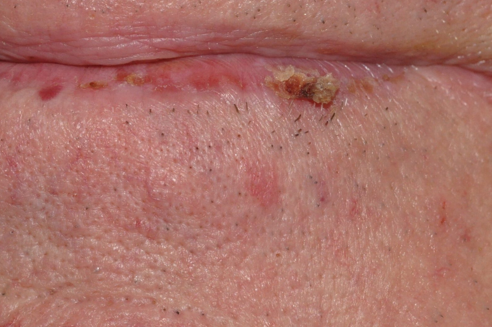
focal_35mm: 146
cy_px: 78
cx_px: 122
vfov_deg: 9.4
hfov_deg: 14.0
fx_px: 1993
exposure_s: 1/80
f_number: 14
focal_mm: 60
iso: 1600
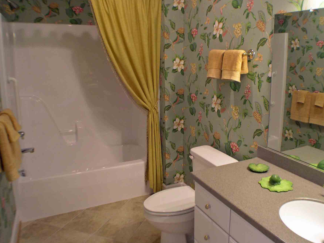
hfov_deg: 38.7
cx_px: 201
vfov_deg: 29.6
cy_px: 108
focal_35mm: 49
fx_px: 459
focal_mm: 8
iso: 100
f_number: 2.8
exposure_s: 1/9.6
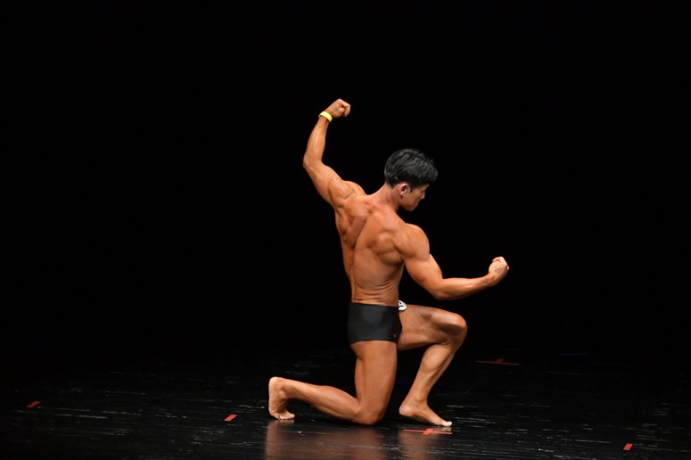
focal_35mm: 270
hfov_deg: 7.6
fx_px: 5180
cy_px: 230
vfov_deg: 5.1
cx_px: 346
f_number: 5.6
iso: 3200
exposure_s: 1/400
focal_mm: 180
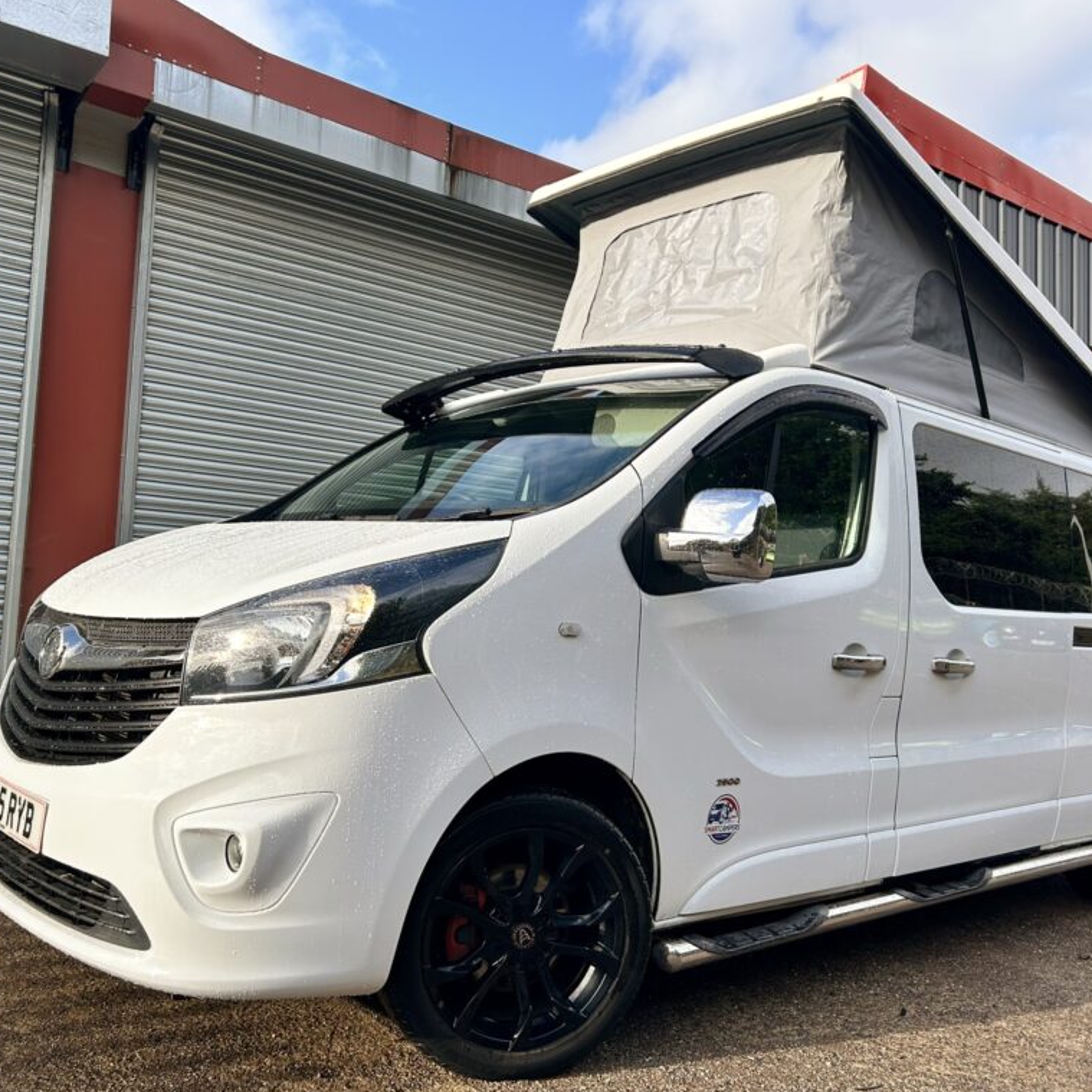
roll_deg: -1.3
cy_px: 545
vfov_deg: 52.5
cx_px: 534
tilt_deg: +5.4
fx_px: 1106
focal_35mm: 31
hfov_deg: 52.5
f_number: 1.5
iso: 50
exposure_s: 1/1326
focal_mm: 5.7
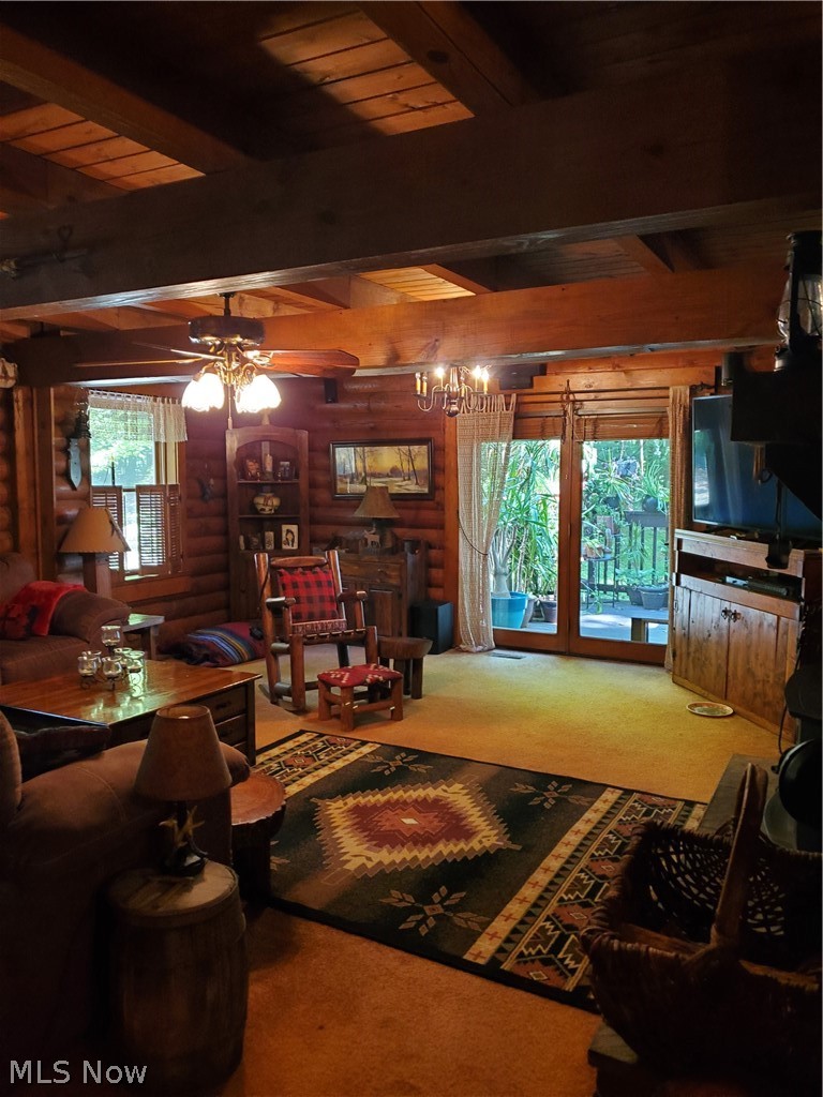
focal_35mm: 26
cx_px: 412
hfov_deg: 53.1
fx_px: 824
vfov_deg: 67.3
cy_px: 548
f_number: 1.5
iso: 250
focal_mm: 4.3
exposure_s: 1/40
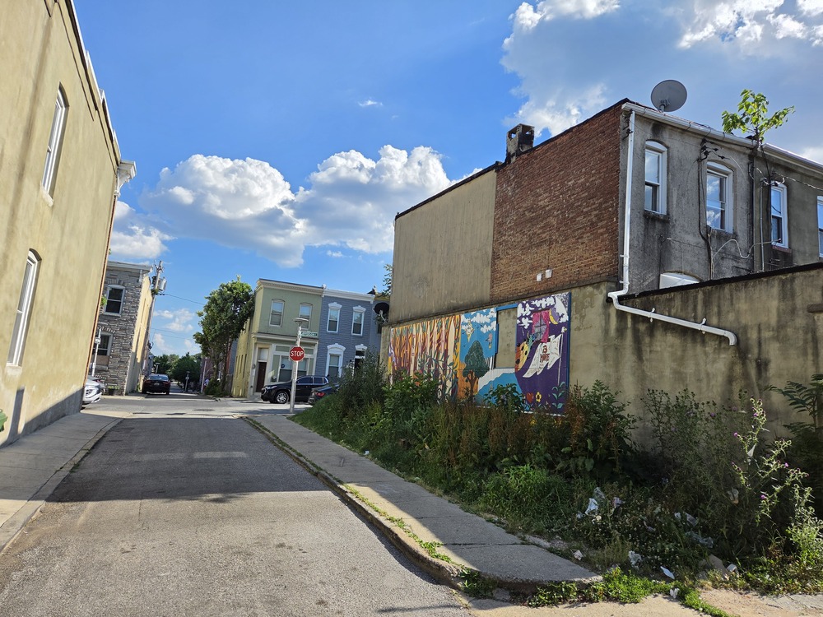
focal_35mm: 23
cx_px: 412
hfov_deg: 73.9
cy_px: 308
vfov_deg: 58.9
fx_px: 547
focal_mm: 5.4
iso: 80
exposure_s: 1/5479
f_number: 1.8
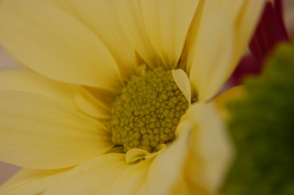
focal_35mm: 69
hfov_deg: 29.3
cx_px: 147
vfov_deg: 19.7
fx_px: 563
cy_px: 98
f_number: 8
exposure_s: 1/160
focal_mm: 46
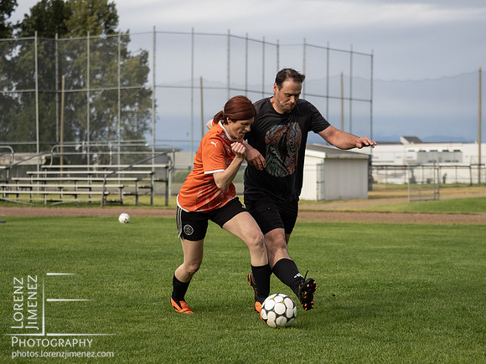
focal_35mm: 100
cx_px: 243
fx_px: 1404
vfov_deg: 14.8
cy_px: 182
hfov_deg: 19.6
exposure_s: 1/1250
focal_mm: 50
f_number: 2.8
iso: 200
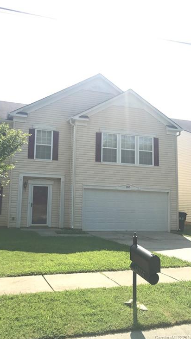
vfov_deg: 61.0
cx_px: 61
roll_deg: -0.4
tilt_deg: +8.3
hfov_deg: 36.2
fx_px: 288
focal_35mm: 32
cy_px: 163
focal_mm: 3.99
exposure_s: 1/1451
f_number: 1.8
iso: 20
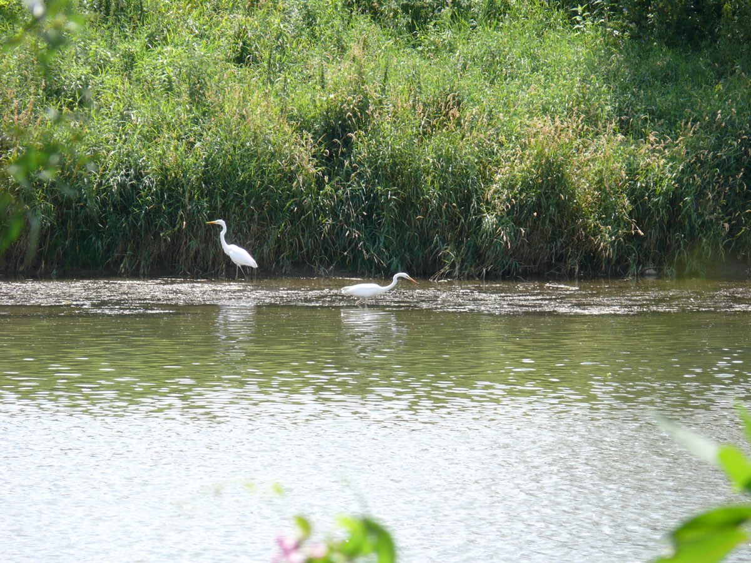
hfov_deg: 4.7
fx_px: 9112
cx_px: 376
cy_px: 282
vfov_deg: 3.5
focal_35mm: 420
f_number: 5.6
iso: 100
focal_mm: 88.8
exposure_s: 1/200
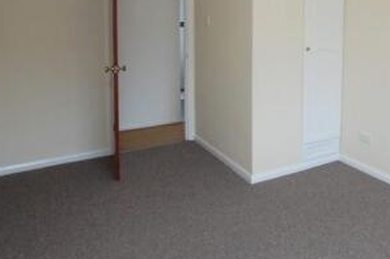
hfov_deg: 52.4
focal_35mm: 33
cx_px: 328
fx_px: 357
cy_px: 39
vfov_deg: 37.9
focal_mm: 10
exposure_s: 1/50
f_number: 3.5
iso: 400
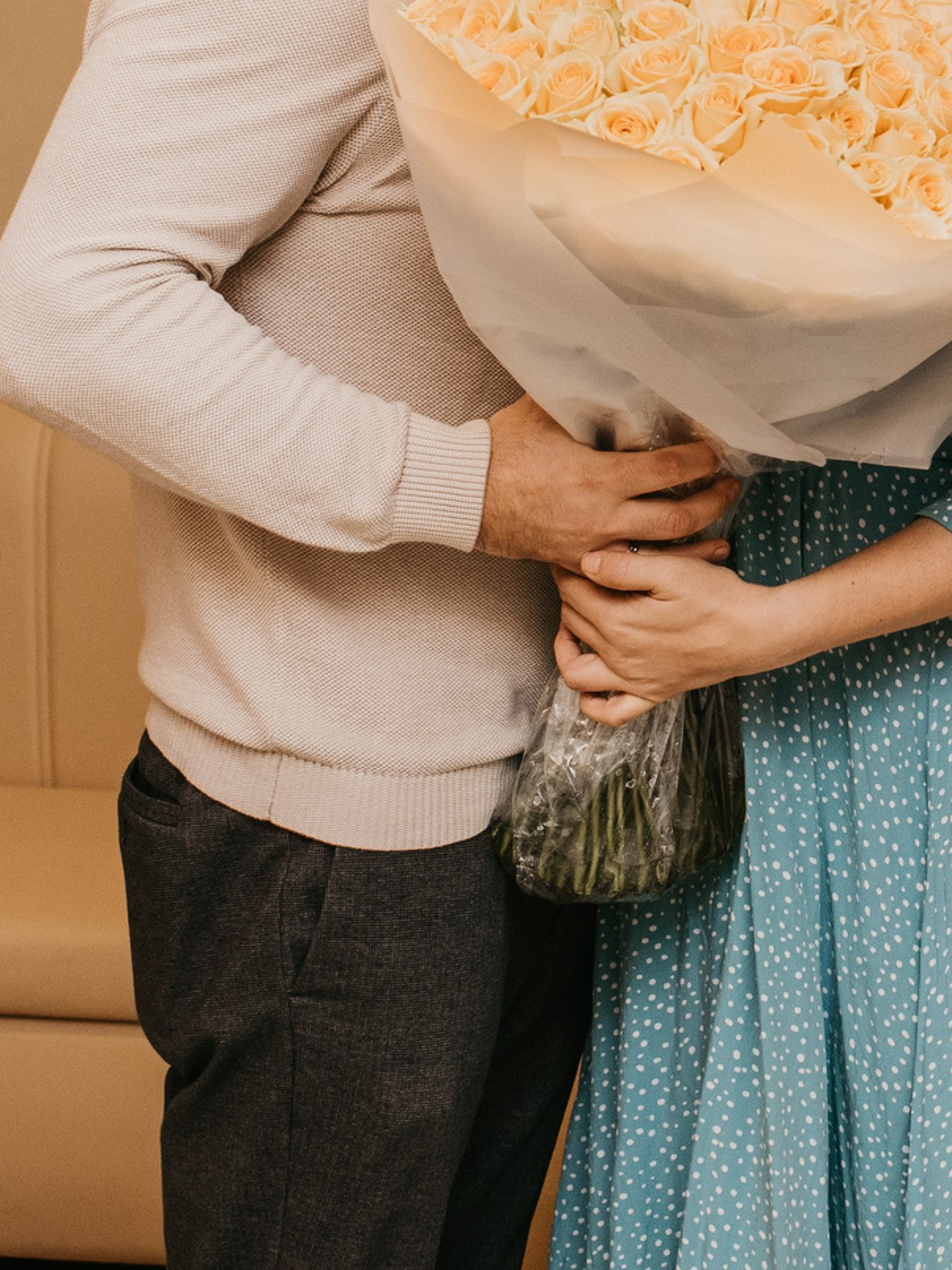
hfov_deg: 14.8
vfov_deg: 20.0
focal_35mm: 97
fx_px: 3557
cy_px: 247
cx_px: 1094
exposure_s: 1/160
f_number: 4
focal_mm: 35
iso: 400
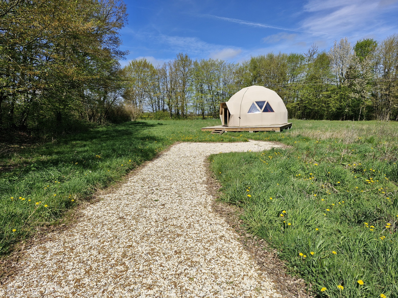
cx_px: 199
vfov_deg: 58.9
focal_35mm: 23
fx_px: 264
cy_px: 149
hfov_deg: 73.9
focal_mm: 5.54
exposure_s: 1/3424
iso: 50
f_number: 1.8
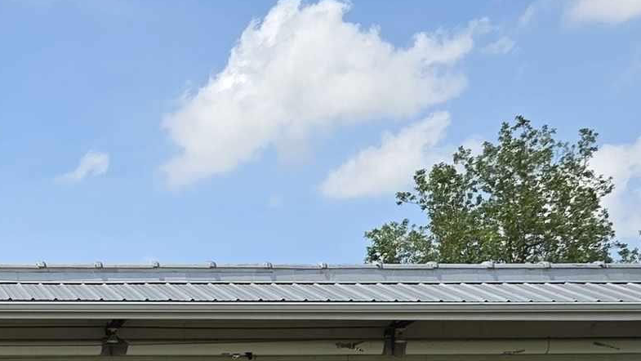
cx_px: -24
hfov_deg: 20.9
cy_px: 557
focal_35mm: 98
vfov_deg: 11.8
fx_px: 1666
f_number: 1.8
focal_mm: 5.4
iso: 40
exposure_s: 1/2921
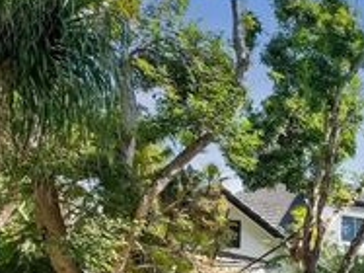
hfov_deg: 27.7
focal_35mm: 46
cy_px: 329
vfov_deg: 27.6
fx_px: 483
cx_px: 549
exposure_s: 1/320
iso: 400
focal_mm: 14
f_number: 8
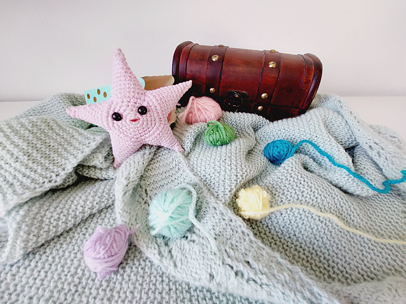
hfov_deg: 106.2
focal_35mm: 13
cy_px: 152
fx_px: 152
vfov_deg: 89.9
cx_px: 203
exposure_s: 1/100
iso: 100
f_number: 2.2
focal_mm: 1.74
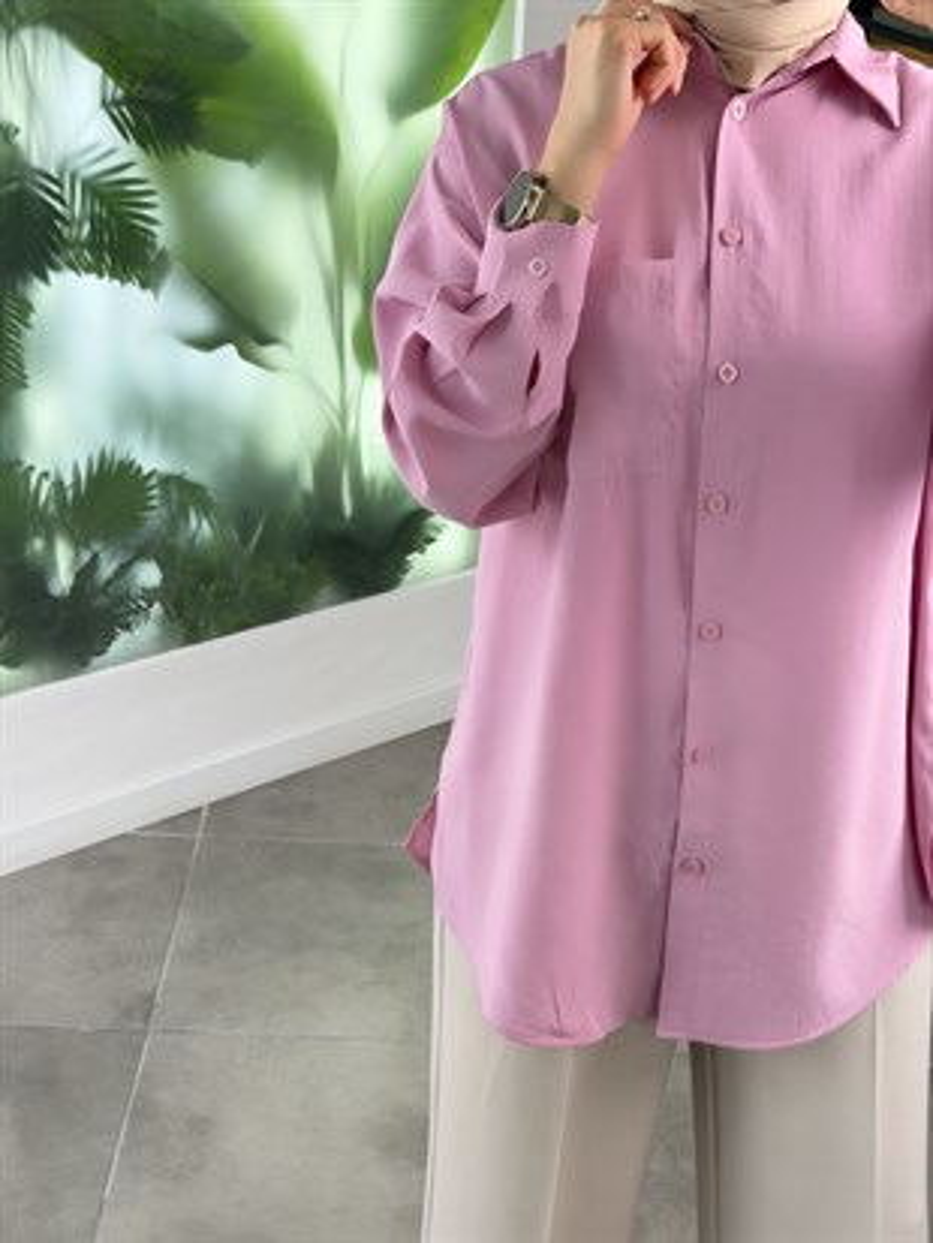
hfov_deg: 30.3
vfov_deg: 39.6
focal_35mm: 48
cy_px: 622
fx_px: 1724
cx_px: 466
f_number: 1.78
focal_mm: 6.76
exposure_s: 1/172
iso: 64
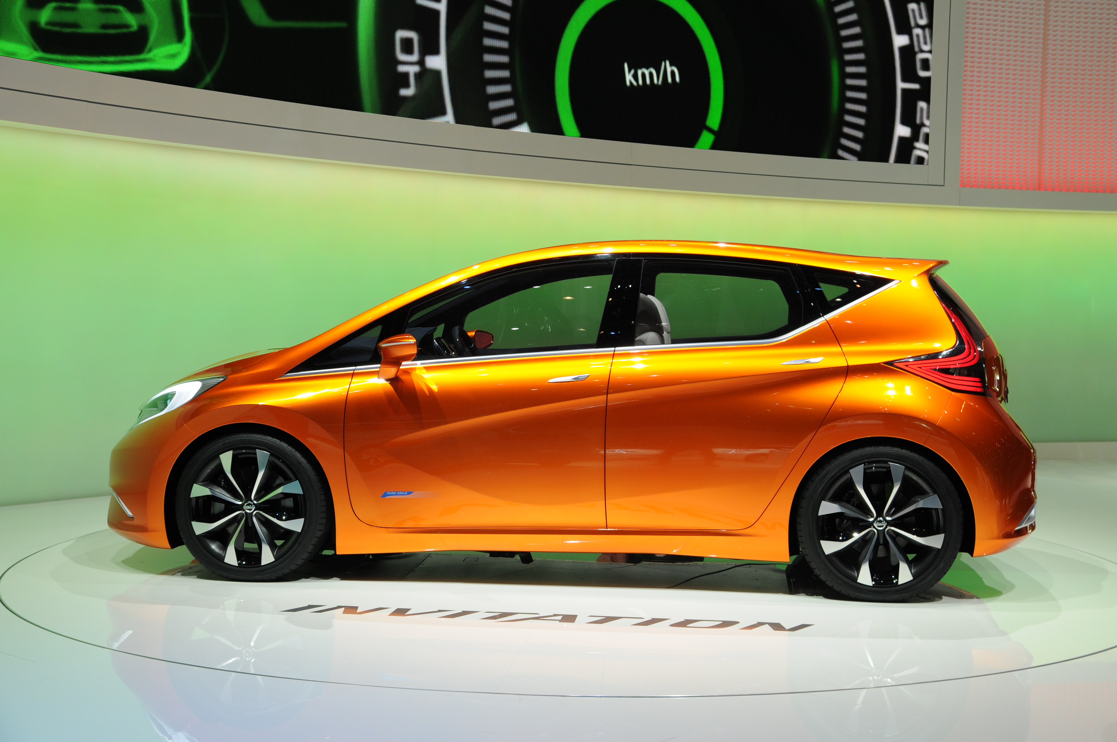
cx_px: 558
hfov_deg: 42.4
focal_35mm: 46
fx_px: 1441
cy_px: 371
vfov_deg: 28.9
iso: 400
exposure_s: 1/180
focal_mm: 31
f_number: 6.7
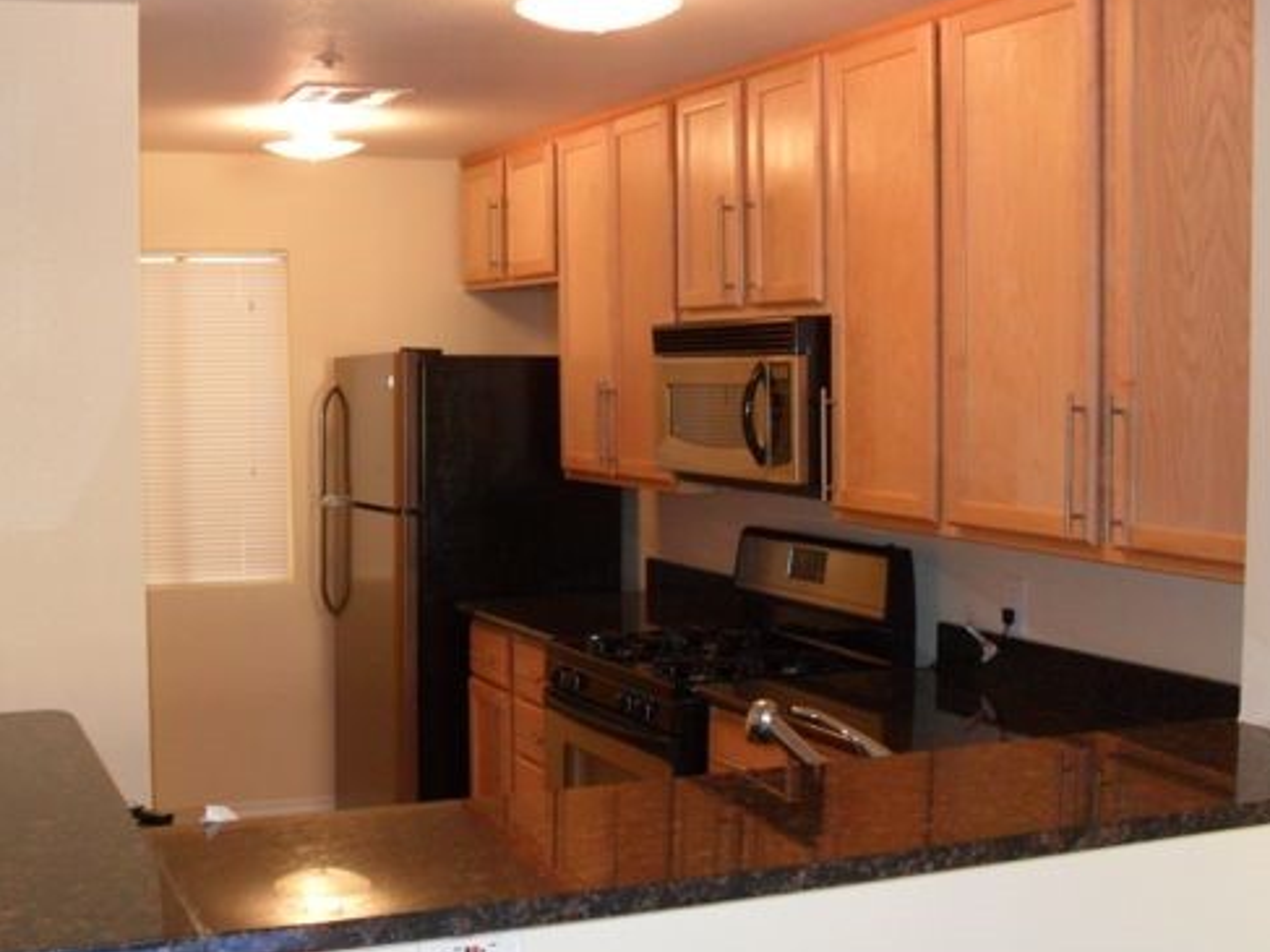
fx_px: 1687
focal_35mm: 46
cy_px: 501
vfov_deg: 31.5
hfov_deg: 41.0
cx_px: 495
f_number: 3
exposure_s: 1/45
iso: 200
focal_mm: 6.3
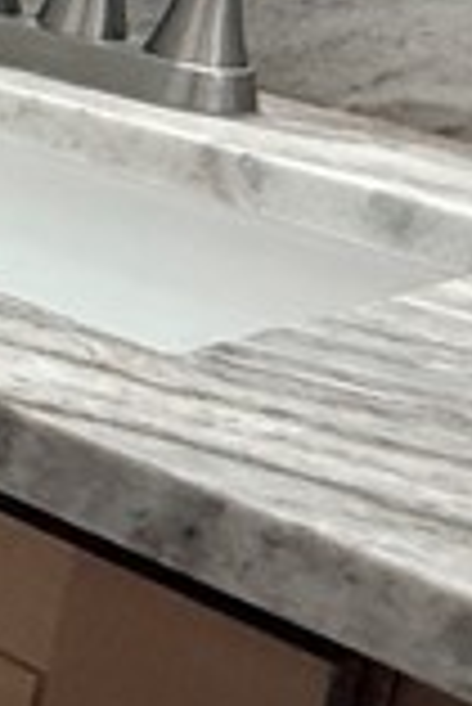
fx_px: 1864
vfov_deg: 20.1
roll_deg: -3.9
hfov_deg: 8.3
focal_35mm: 95
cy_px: -135
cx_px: -1389
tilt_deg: -10.9
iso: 250
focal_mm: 2.22
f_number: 2.2
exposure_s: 1/120
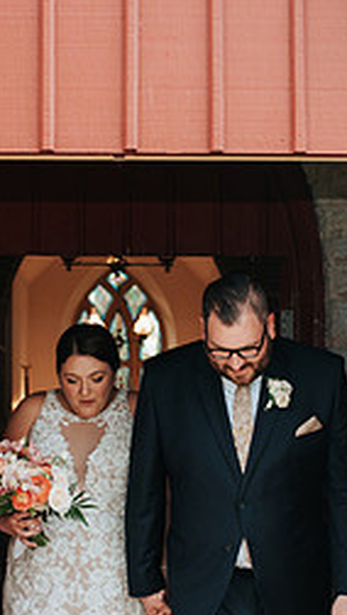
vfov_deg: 24.5
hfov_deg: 14.1
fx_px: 1405
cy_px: 450
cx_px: 151
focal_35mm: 86
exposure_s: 1/200
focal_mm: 35
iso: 200
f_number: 2.8
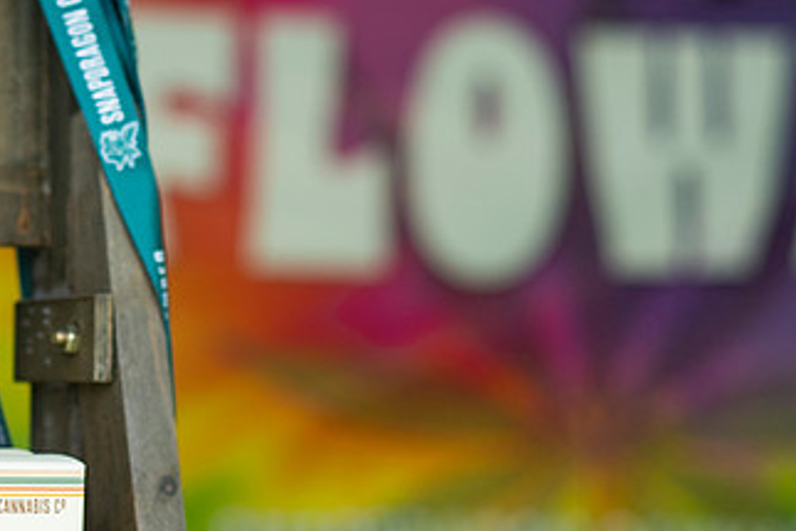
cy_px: 269
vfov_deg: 11.1
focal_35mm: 124
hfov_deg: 16.0
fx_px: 2743
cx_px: -91
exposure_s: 1/1000
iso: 200
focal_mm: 50
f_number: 2.8
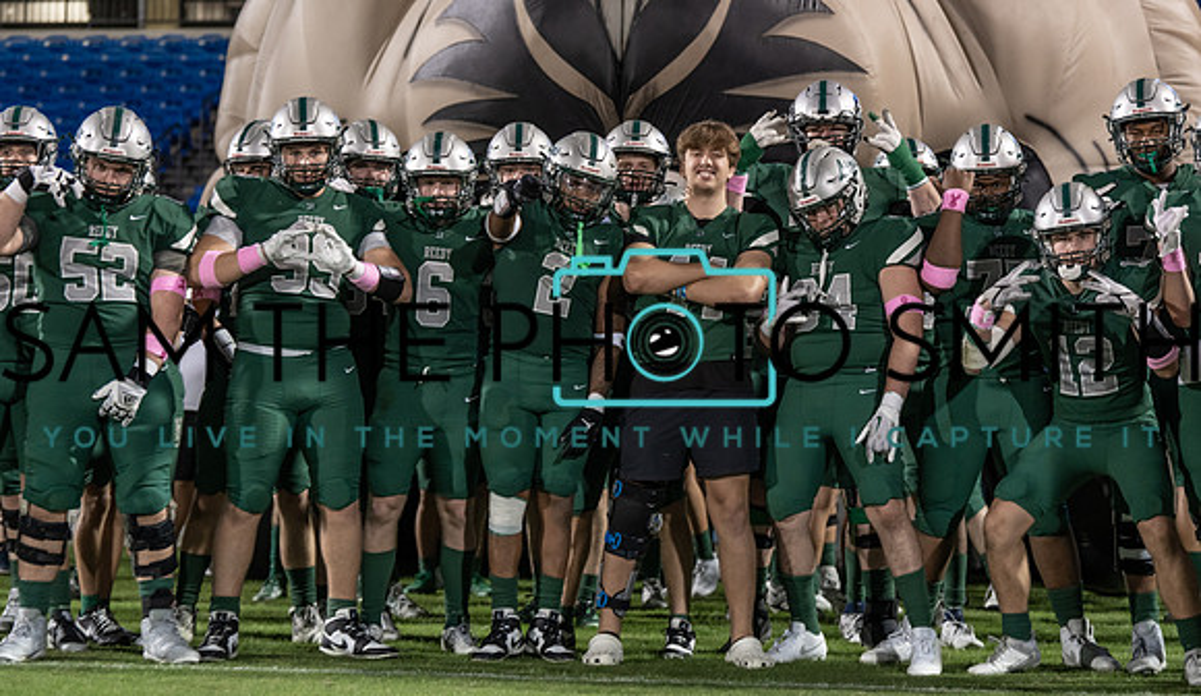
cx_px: 599
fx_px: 3227
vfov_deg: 12.3
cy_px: 399
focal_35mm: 101
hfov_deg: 21.1
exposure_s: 1/320
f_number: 3.2
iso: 1250
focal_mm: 96
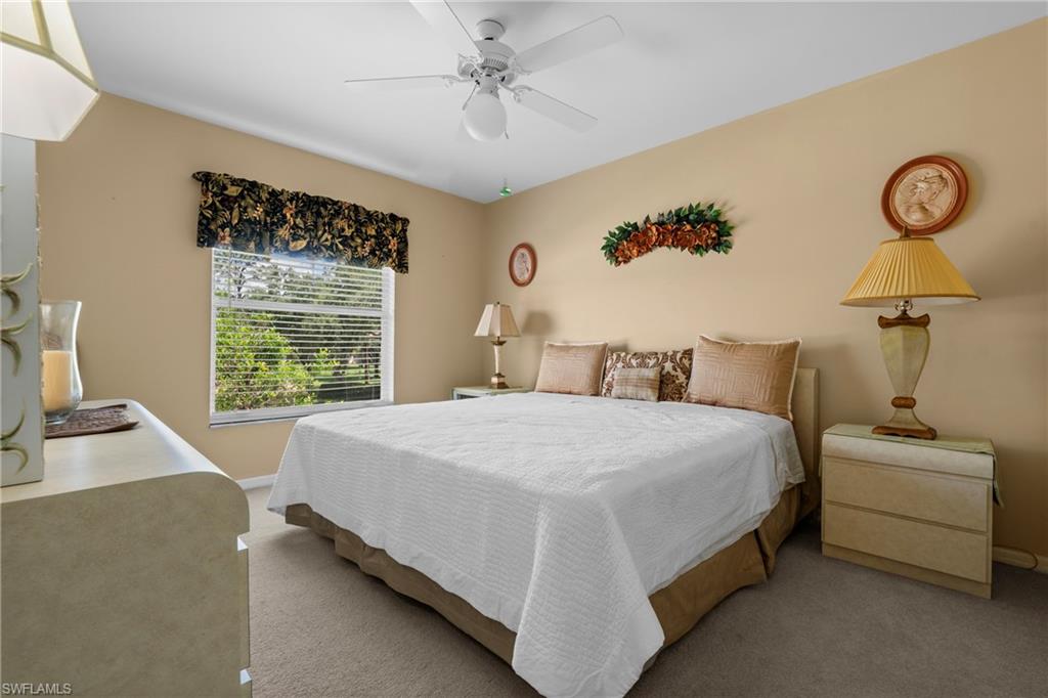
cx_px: 524
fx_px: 466
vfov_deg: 73.7
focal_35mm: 16
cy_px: 349
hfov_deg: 96.8
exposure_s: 1/3
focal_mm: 16
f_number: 9
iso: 100
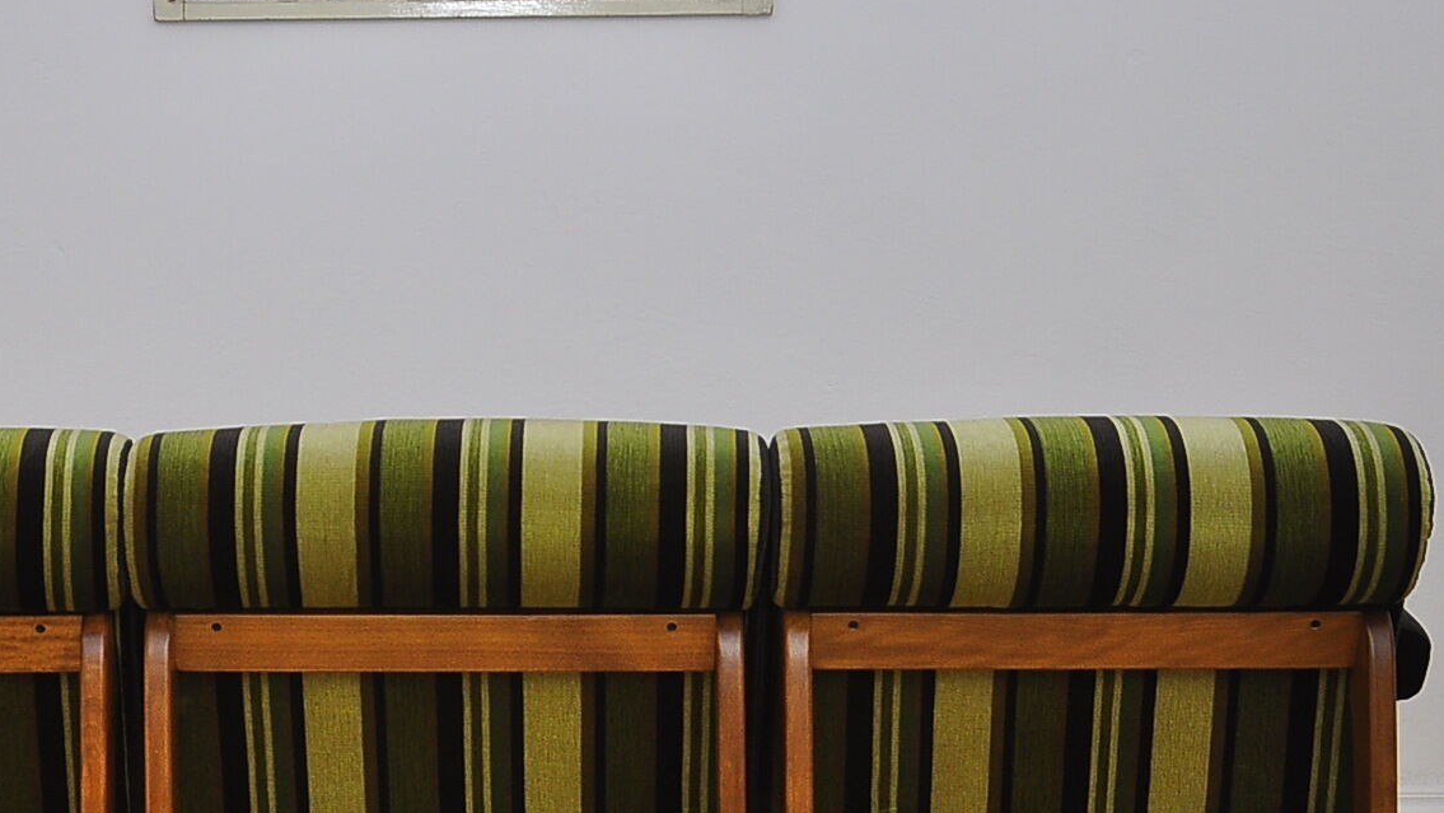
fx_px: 3179
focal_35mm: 83
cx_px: 441
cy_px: 552
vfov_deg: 14.5
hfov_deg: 25.4
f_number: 4
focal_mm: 28
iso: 400
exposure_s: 1/160
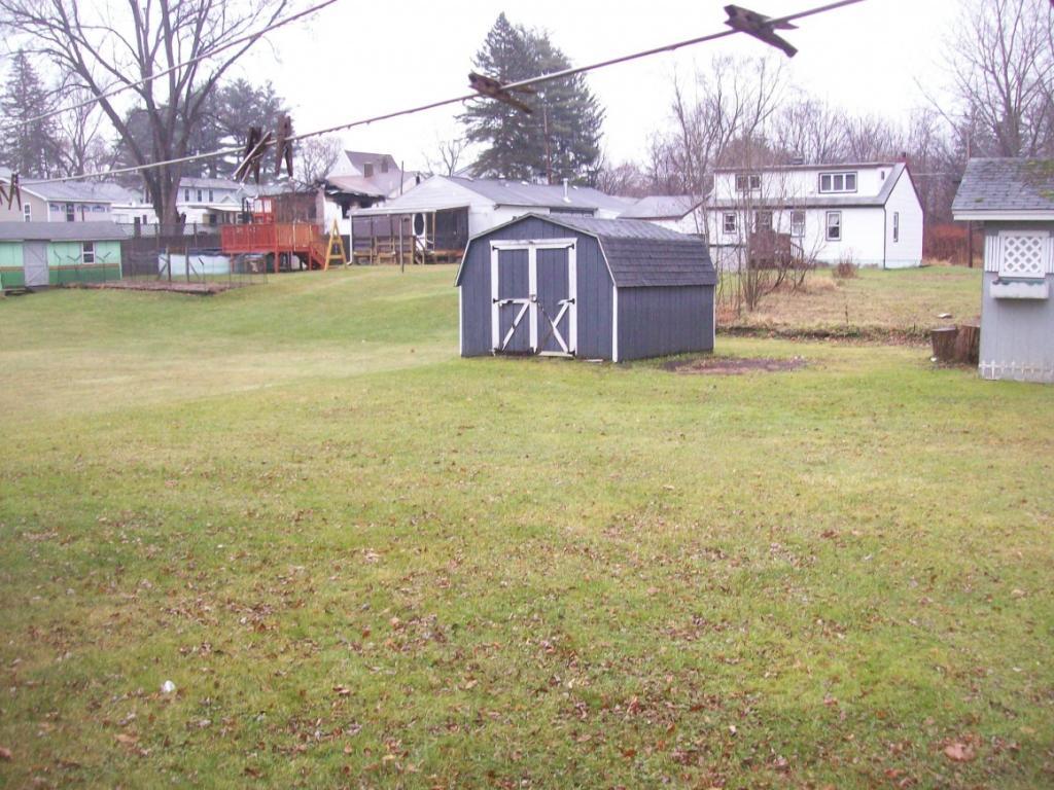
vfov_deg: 39.7
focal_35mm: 36
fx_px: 1096
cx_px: 527
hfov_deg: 51.4
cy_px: 395
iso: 200
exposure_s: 1/114
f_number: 2.7
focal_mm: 6
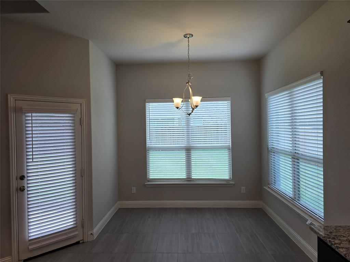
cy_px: 131
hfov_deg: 73.9
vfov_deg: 58.9
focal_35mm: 23
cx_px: 175
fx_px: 233
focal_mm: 6.3
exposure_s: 1/120
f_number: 1.7
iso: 50
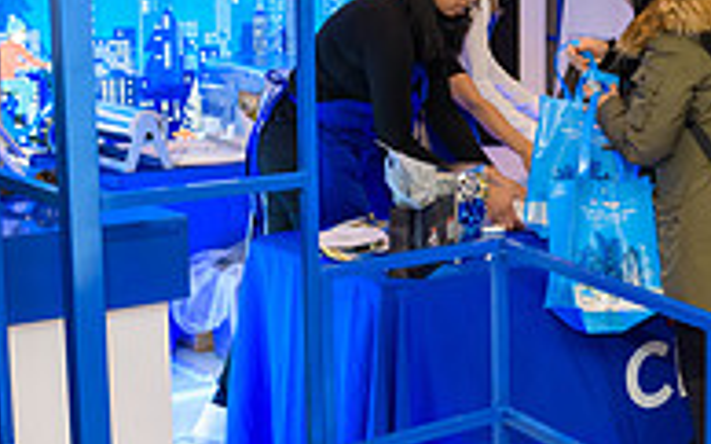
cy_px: 163
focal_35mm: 73
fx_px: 1414
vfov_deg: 17.8
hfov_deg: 27.2
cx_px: 645
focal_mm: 24
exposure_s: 1/125
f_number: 3.2
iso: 800
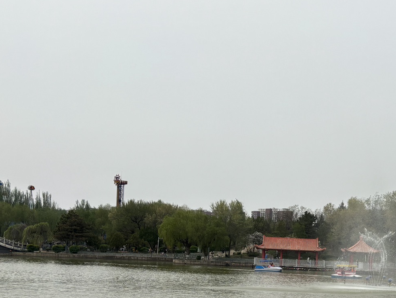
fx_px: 607
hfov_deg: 33.7
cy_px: 263
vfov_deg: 26.7
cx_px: 375
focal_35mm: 53
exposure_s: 1/4854
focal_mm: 5.96
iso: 50
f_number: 1.6
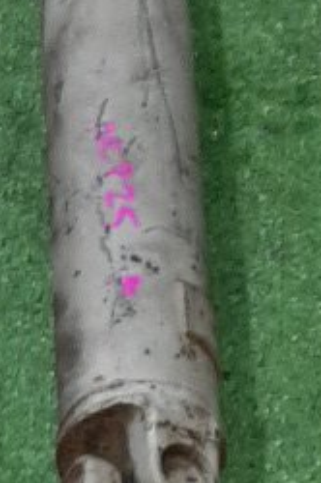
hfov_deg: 8.8
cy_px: 1289
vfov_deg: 10.6
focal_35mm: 156
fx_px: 2092
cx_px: 64
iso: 181
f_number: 1.7
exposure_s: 1/33
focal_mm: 3.93
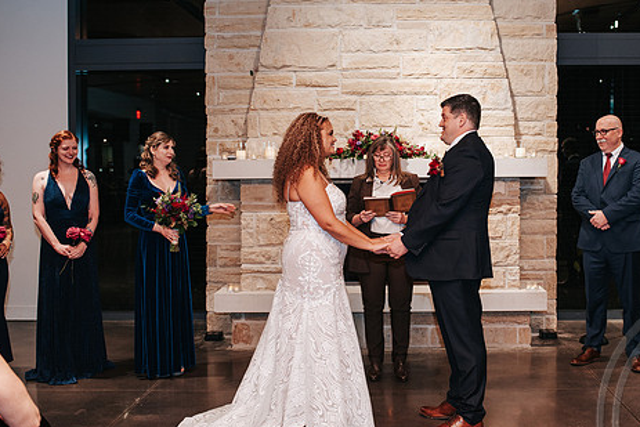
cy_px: 179
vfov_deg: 30.5
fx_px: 782
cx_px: 383
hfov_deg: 44.3
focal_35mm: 44
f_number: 2.8
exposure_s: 1/200
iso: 1000
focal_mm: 35
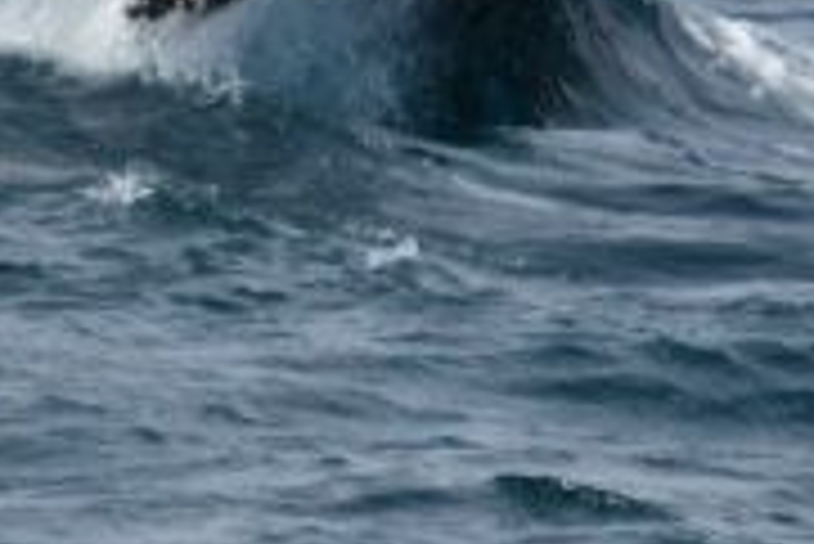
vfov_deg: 0.5
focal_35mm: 2646
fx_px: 59875
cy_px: -452
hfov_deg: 0.8
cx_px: -117
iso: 900
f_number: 6.3
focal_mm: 600
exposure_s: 1/8000
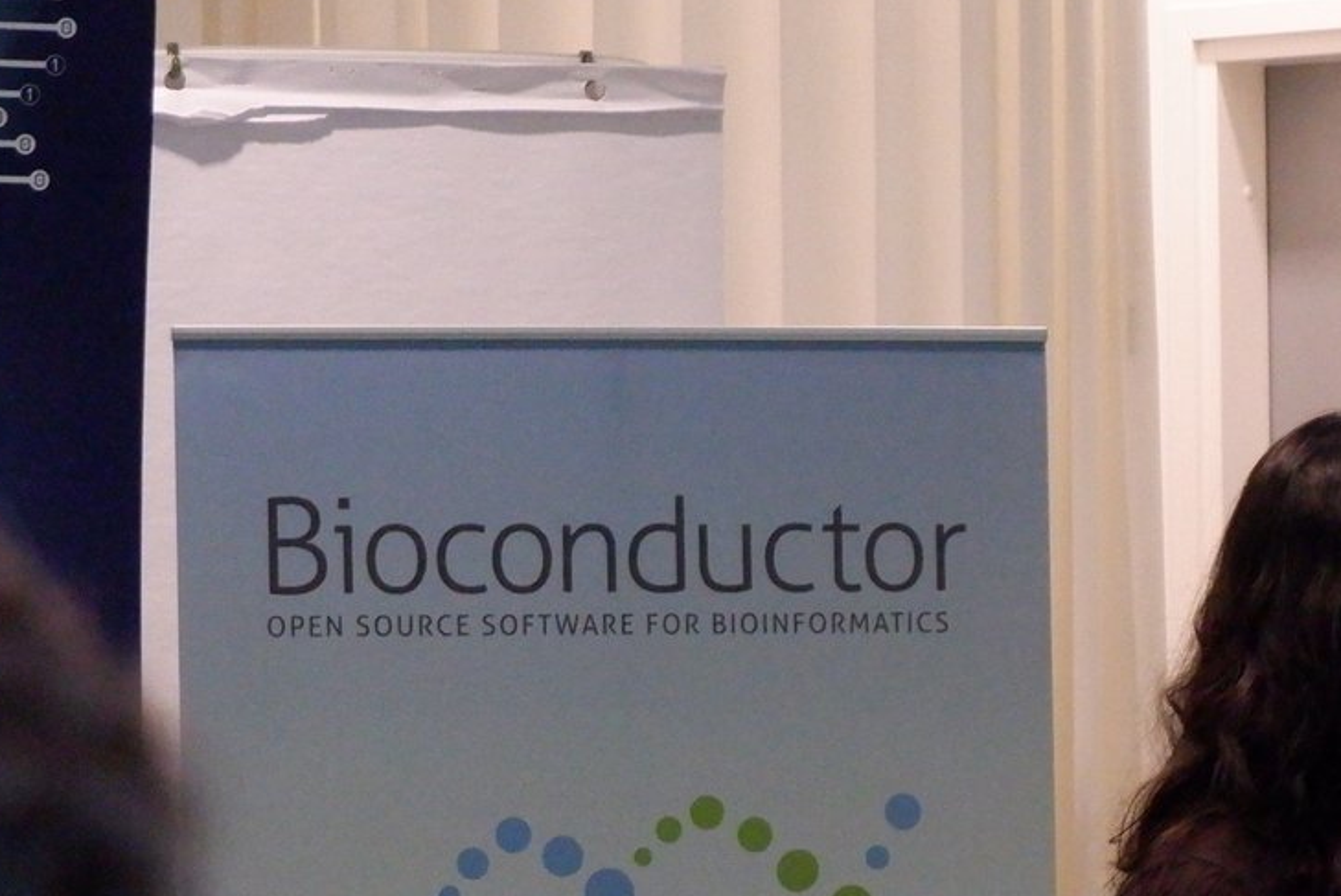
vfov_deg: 7.6
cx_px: 1429
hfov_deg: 11.2
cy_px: 771
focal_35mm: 181
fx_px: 6746
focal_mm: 44.5
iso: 6400
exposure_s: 1/180
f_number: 5.6
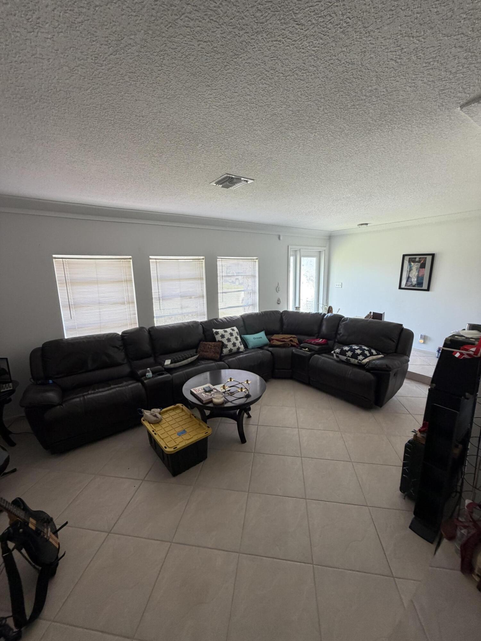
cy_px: 320
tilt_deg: -11.1
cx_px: 240
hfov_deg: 85.7
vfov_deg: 102.1
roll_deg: +0.8
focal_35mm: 14
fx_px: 259
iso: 200
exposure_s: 1/60
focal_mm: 2.22
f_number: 2.2
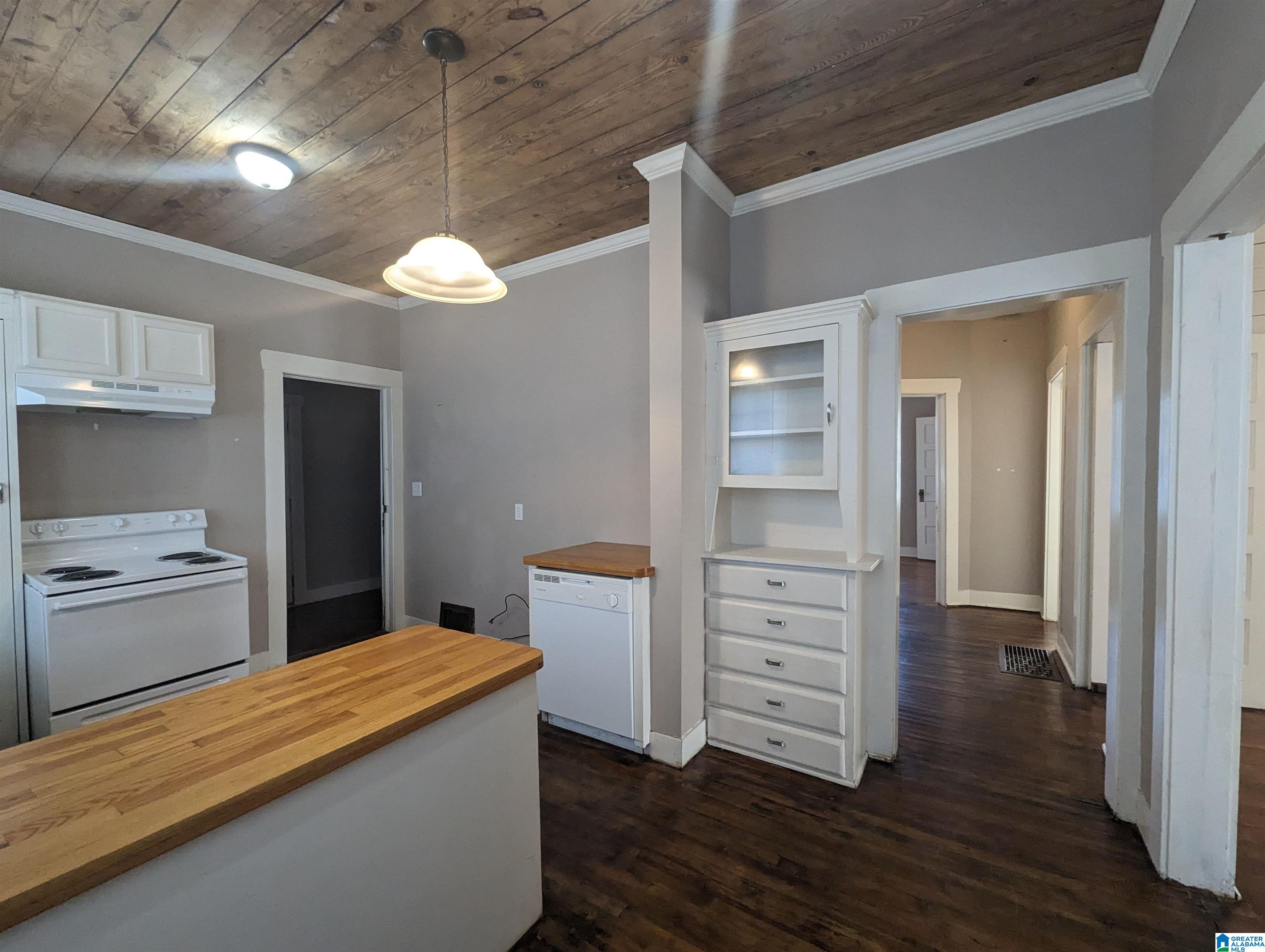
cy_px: 476
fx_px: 476
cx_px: 632
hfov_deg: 106.1
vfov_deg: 90.1
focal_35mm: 13
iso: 538
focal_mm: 1.95
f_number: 2.2
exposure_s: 1/120
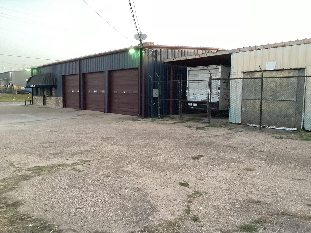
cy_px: 116
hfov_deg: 58.4
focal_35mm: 31
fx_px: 279
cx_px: 156
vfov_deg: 45.4
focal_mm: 3.3
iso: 200
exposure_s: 1/60
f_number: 2.4
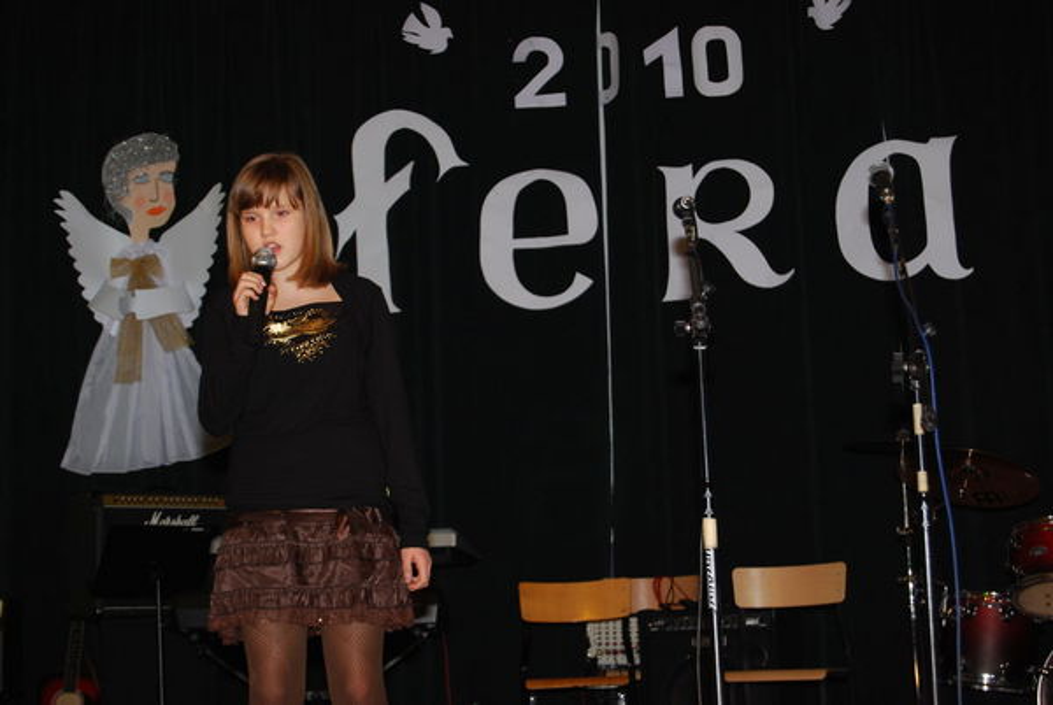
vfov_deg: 16.6
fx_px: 2417
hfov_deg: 24.6
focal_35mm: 82
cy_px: 352
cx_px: 526
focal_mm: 55
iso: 200
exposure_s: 1/60
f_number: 5.6
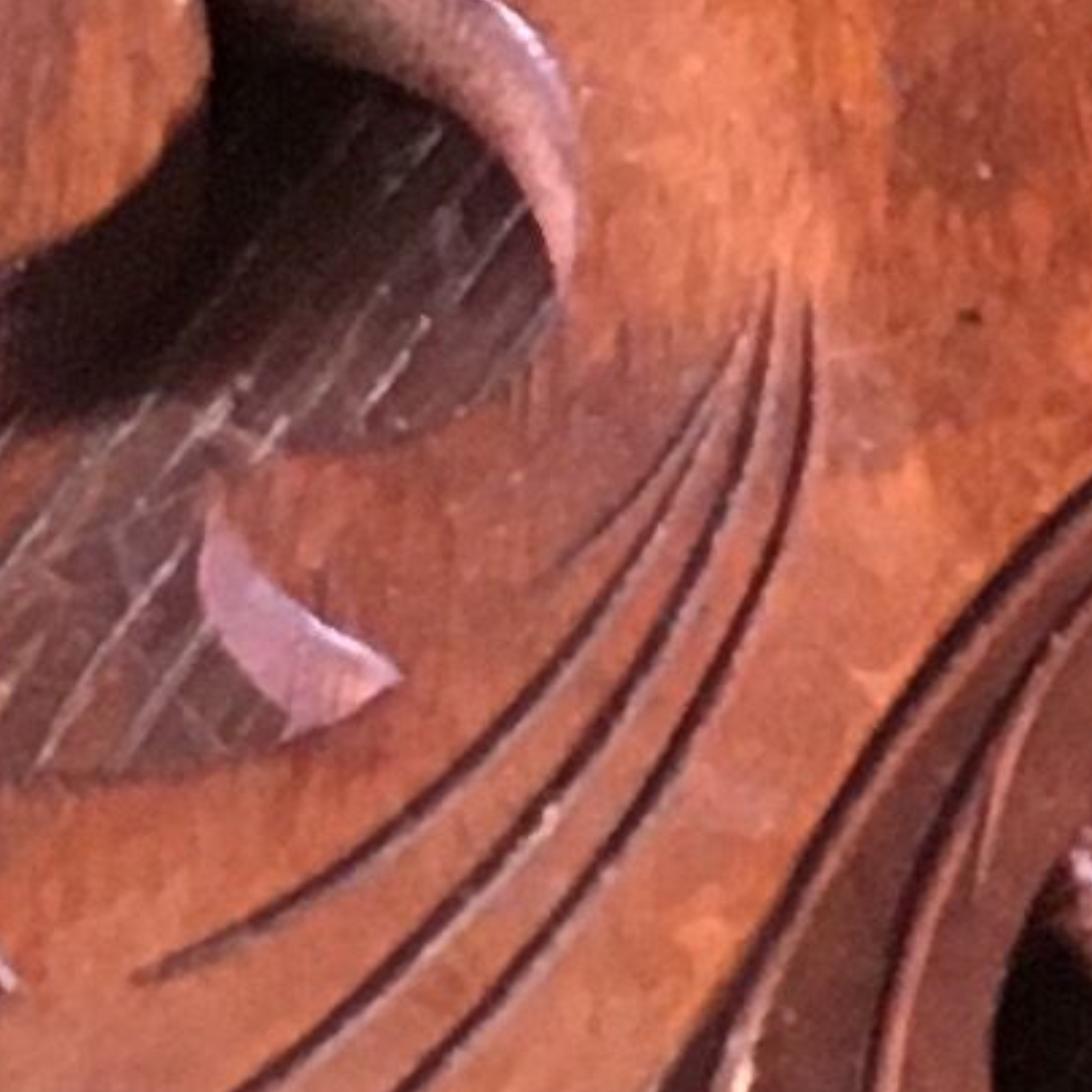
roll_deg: -19.9
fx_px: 9101
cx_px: 2664
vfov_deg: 6.6
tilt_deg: -40.4
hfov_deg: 6.5
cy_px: -1127
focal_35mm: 255
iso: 200
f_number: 2.2
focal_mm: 4.15
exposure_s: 1/20
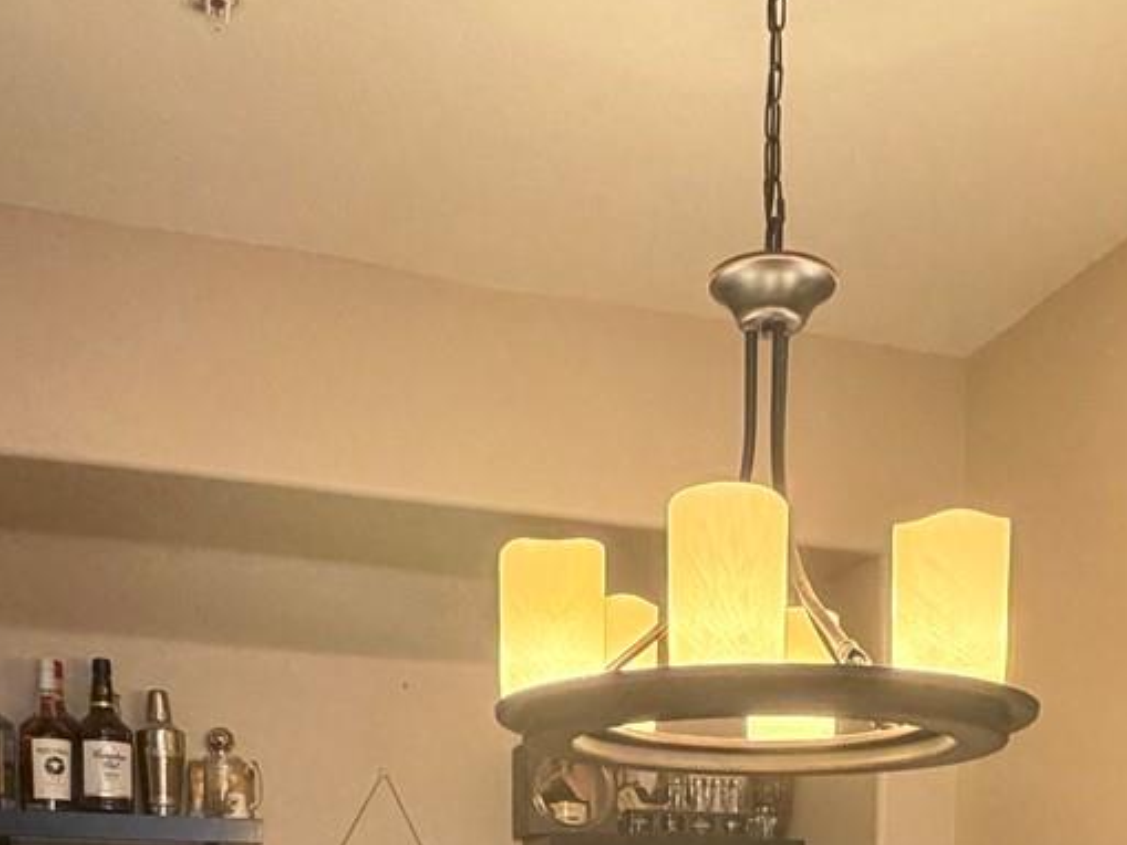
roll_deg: -0.3
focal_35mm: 44
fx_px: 1433
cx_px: 635
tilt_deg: -4.7
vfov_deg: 27.9
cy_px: 1066
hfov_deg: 42.9
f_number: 2.2
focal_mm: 2.22
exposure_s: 1/60
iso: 400
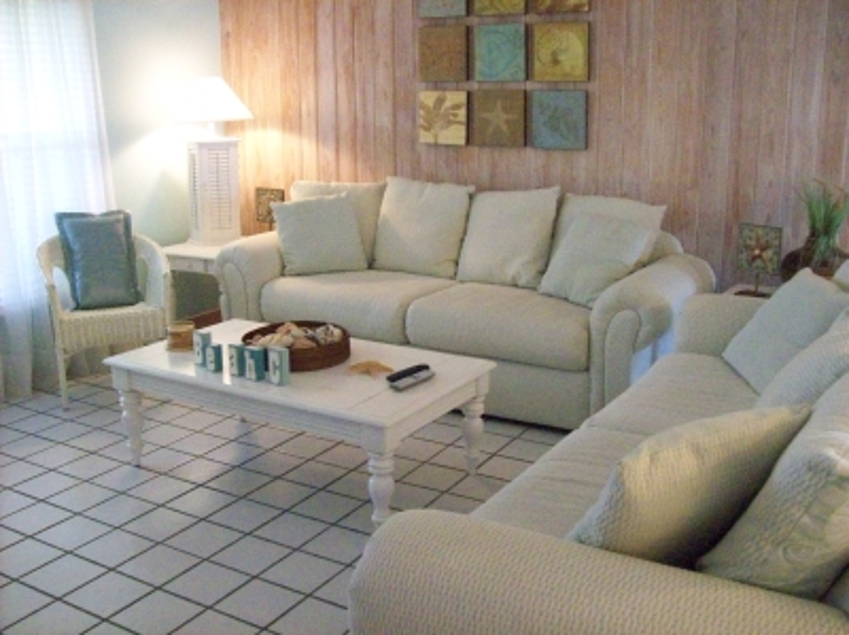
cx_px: 424
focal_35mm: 36
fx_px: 882
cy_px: 318
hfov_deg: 51.4
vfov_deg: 39.6
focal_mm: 6
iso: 800
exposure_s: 1/38.2
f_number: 2.7
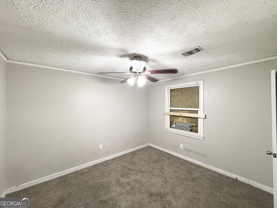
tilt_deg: +1.3
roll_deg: +0.0
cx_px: 138
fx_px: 112
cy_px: 104
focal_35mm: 14
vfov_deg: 85.7
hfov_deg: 102.1
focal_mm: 2.22
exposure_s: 1/60
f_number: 2.2
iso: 250
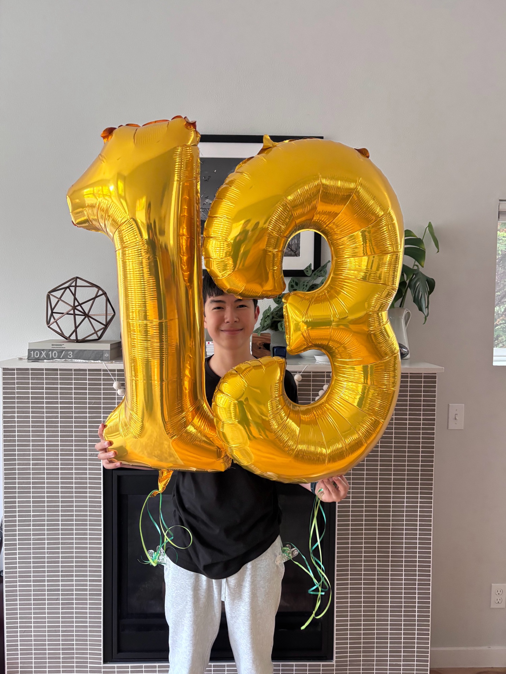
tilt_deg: -4.5
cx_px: 253
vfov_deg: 67.3
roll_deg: +1.7
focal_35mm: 26
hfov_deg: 53.1
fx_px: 507
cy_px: 337
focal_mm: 5.96
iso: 320
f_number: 1.6
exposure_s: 1/60
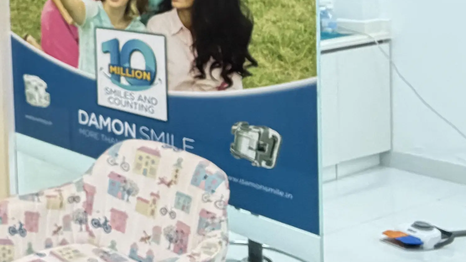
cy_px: -27
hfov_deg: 26.0
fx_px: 717
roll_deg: +4.2
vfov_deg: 19.8
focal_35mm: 58
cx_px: -240
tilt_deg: -3.2
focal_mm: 2.22
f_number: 2.2
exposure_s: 1/50
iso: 320
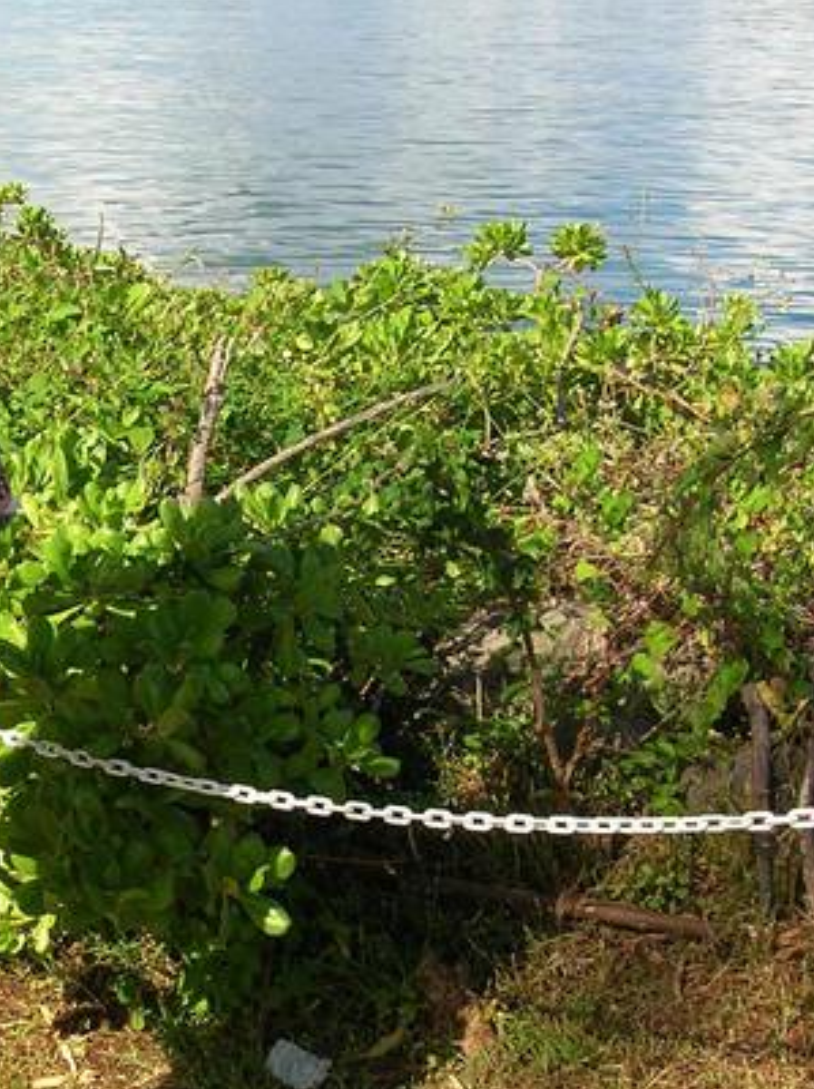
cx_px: 42
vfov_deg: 28.5
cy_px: 681
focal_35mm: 68
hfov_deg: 21.0
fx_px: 2137
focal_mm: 5.7
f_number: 4.9
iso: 50
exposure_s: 1/270
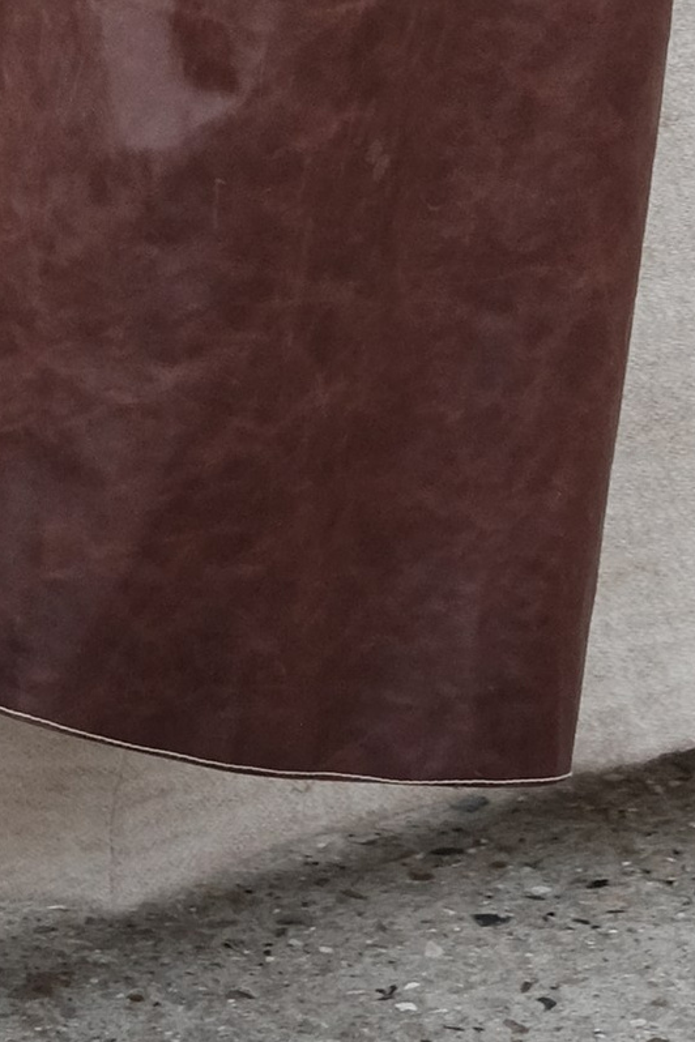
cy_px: -1088
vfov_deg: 7.7
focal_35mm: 255
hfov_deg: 5.4
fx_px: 7384
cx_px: 719
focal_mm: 35
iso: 800
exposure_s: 1/4000
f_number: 2
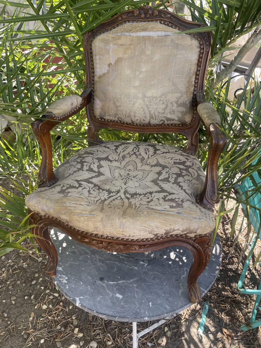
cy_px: 174
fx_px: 261
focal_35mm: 26
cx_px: 130
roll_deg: -2.8
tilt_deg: -33.6
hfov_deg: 53.1
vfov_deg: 67.3
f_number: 1.6
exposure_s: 1/146
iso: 32
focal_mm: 4.2
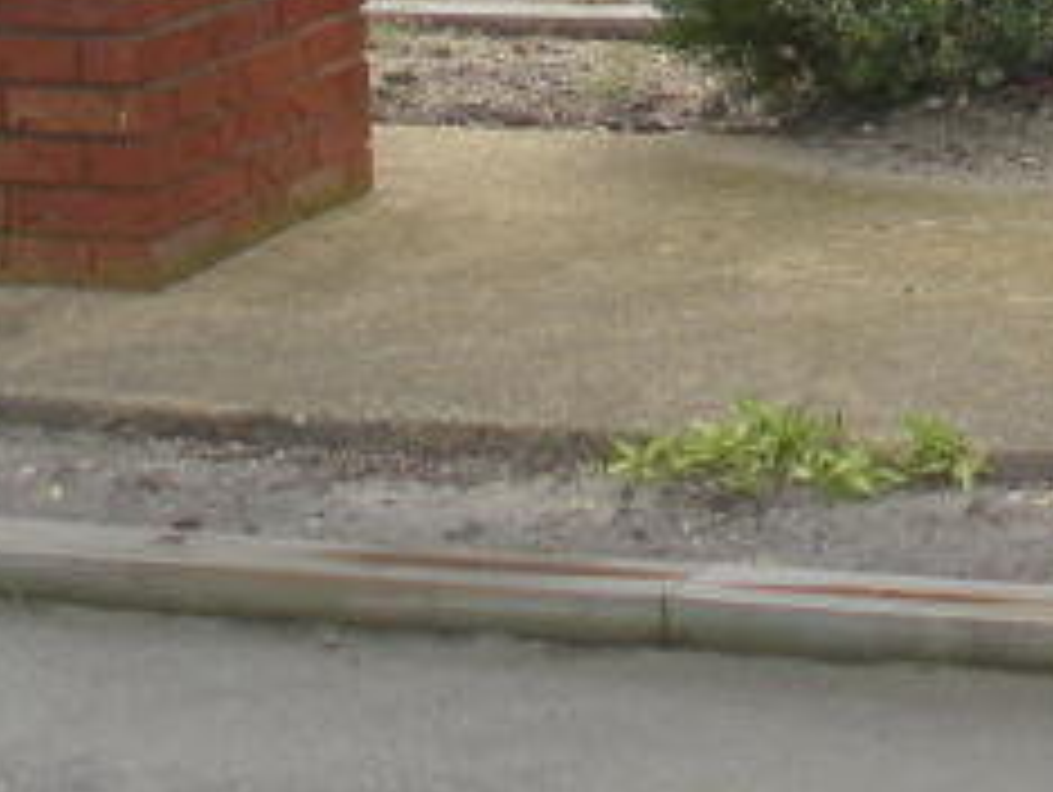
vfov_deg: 9.1
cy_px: -860
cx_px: 972
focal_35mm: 153
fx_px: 4659
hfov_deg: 12.8
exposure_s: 1/800
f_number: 3.5
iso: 92
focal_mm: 6.3
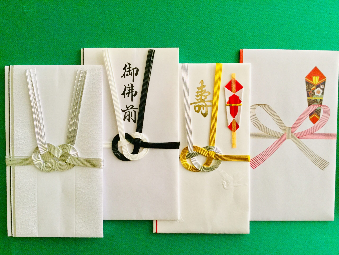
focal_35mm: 31
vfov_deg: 45.4
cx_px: 170
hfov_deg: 58.4
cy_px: 128
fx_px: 304
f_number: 2.4
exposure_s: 1/30
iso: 125
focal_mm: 3.3
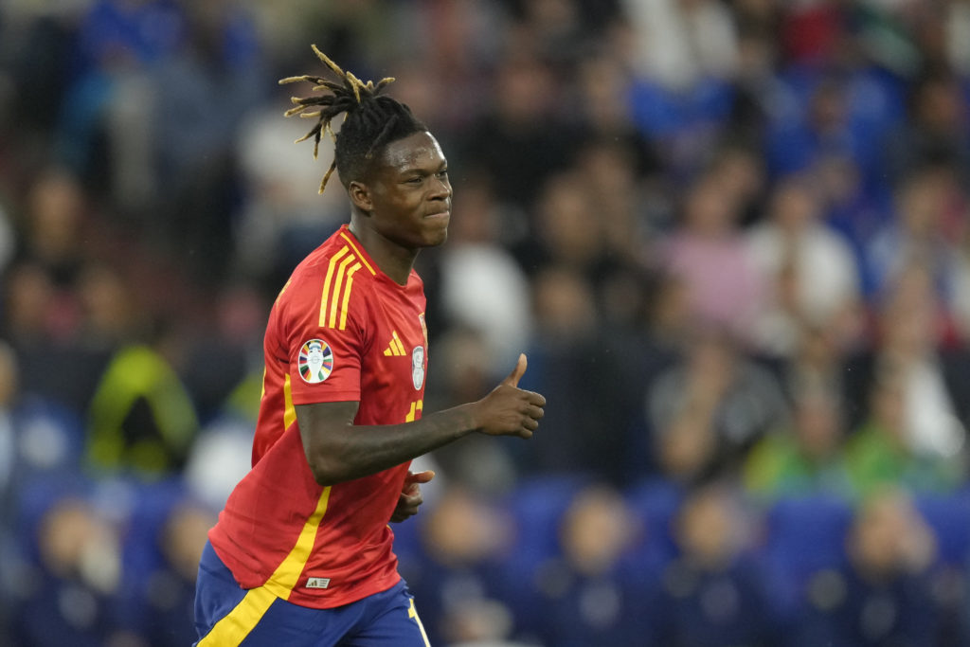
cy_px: 324
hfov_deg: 5.2
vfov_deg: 3.4
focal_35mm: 400
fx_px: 10779
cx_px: 485
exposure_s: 1/1600
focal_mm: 400
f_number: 2.8
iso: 2500
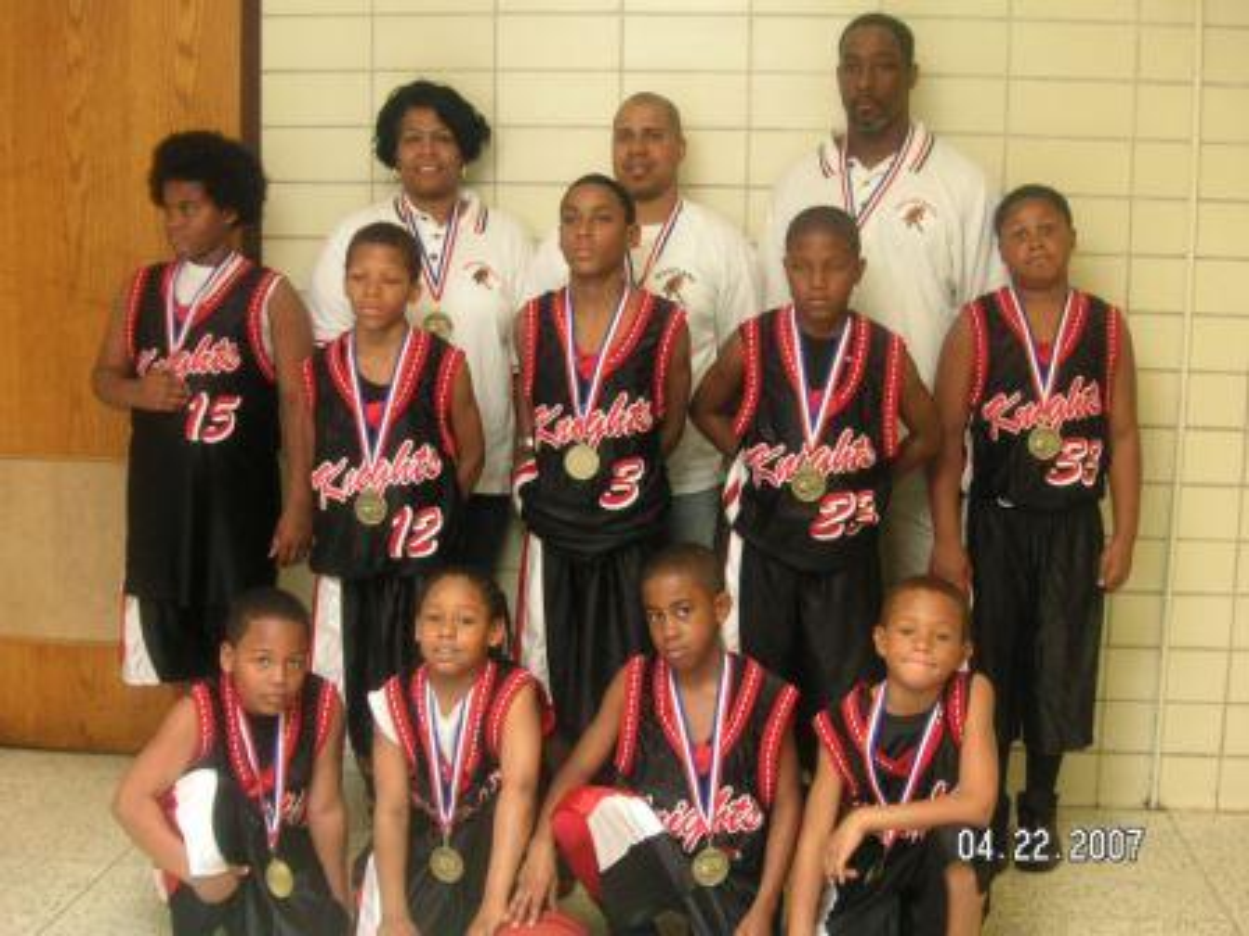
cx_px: 624
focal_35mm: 44
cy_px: 468
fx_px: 1588
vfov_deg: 32.9
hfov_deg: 42.9
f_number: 3.1
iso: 100
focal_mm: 7.3
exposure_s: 1/15
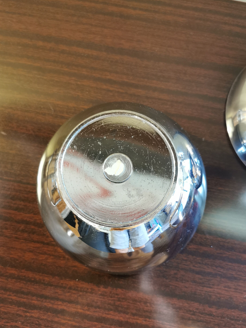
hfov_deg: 40.7
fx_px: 332
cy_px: 199
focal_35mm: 35
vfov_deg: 52.2
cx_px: 129
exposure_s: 1/50
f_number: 1.6
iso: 400
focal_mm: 5.56
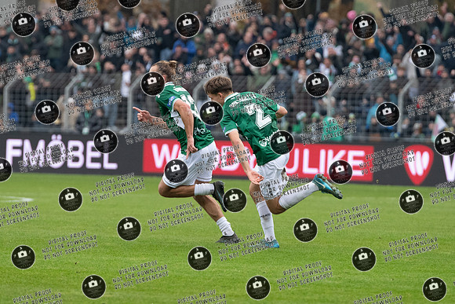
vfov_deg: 3.5
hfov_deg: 5.2
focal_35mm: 396
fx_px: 5012
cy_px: 100
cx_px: 207
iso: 1600
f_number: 3.5
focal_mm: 200
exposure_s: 1/1600
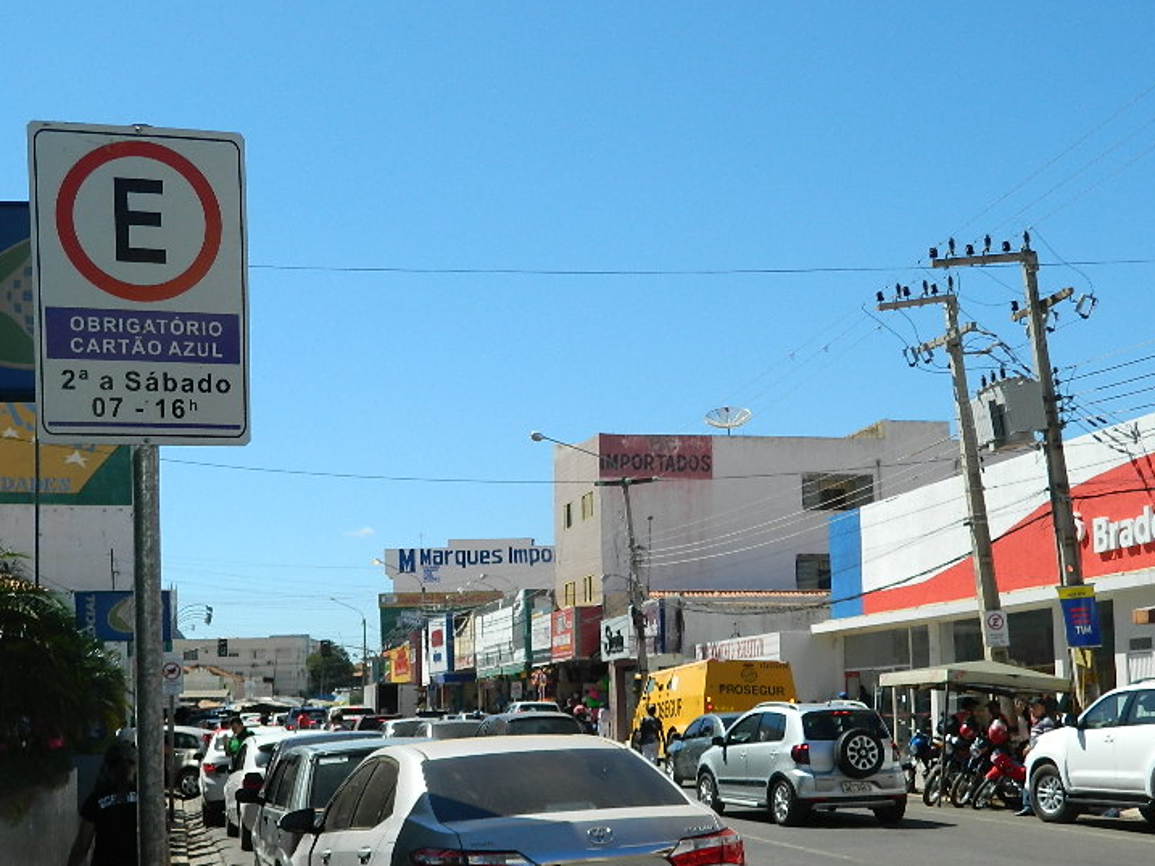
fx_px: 1669
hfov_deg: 38.1
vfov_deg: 28.8
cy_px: 602
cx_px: 509
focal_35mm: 50
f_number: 9.4
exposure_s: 1/160
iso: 80
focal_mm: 6.2
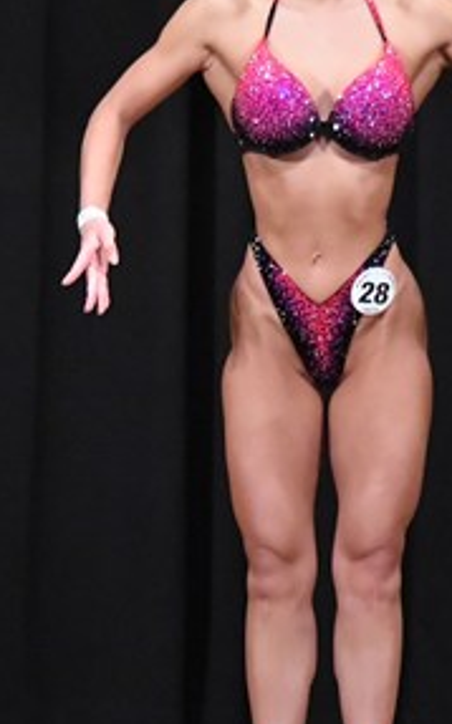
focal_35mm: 620
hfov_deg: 2.1
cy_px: 401
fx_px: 12238
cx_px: 282
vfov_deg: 3.4
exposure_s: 1/400
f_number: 5.6
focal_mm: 150
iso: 8000
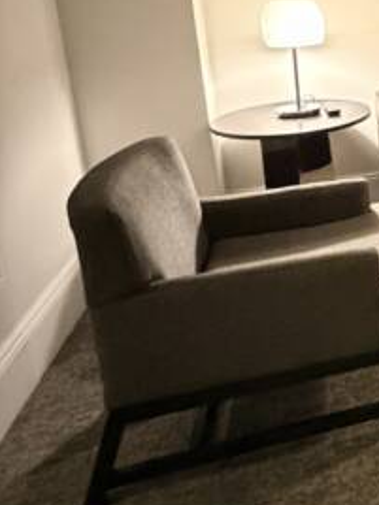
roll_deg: -0.6
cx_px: 634
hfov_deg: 22.3
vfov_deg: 38.5
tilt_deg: -10.9
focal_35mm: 47
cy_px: 83
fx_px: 686
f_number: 2.2
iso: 1000
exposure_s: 1/40
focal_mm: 2.22
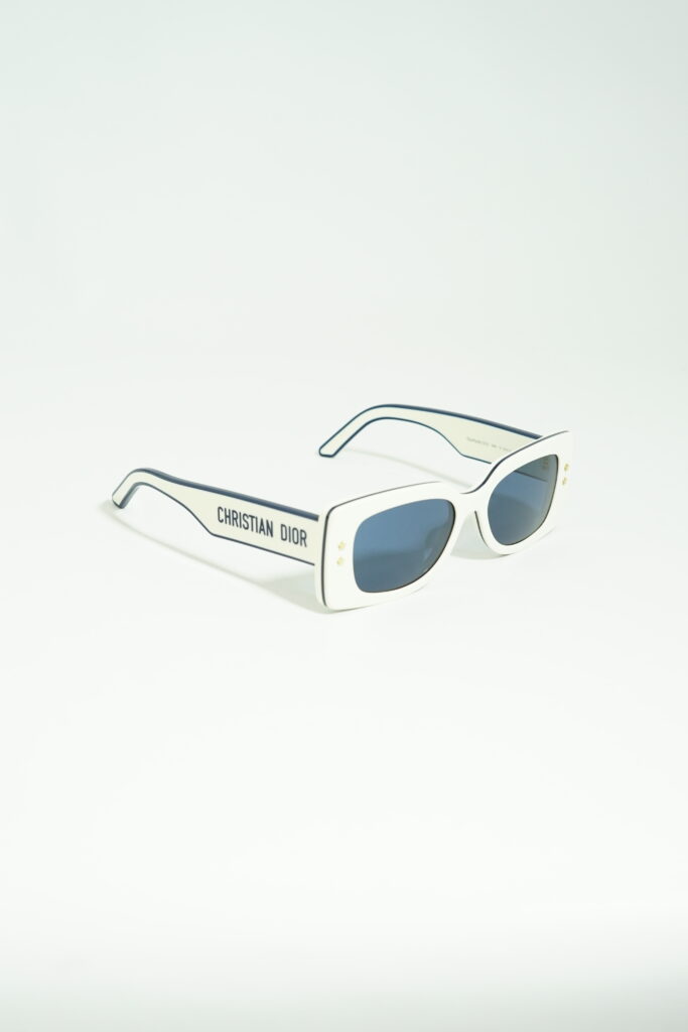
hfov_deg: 27.0
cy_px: 516
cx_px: 344
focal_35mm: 50
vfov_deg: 39.6
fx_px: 1433
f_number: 6.3
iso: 640
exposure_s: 1/25
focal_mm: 50
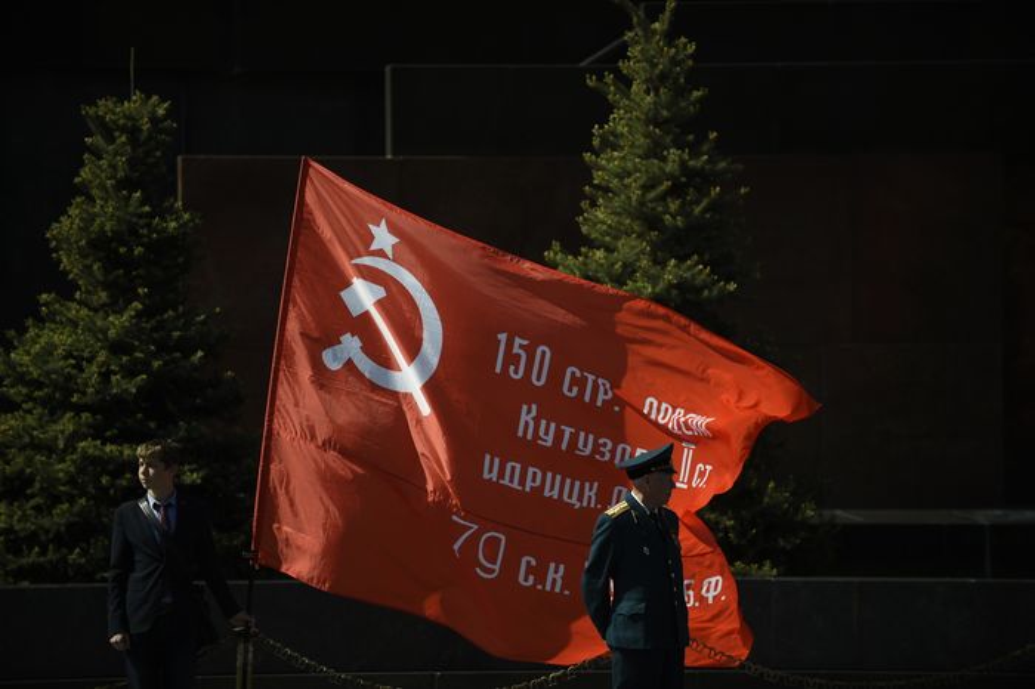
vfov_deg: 6.9
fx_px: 5747
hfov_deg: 10.3
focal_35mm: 200
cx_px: 518
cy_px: 344
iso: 100
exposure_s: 1/2500
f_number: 2.8
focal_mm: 200
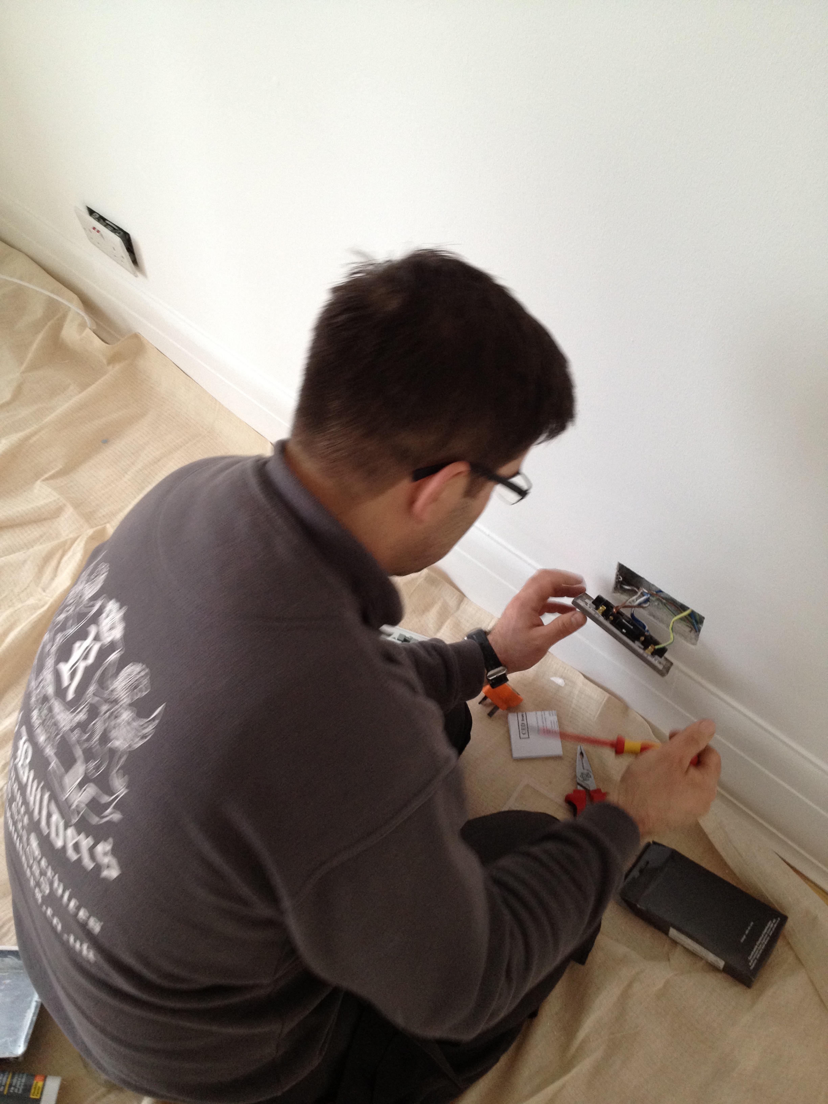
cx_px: 414
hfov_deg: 40.7
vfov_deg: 52.6
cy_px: 552
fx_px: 1116
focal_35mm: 35
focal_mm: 4.28
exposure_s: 1/20
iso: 160
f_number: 2.4
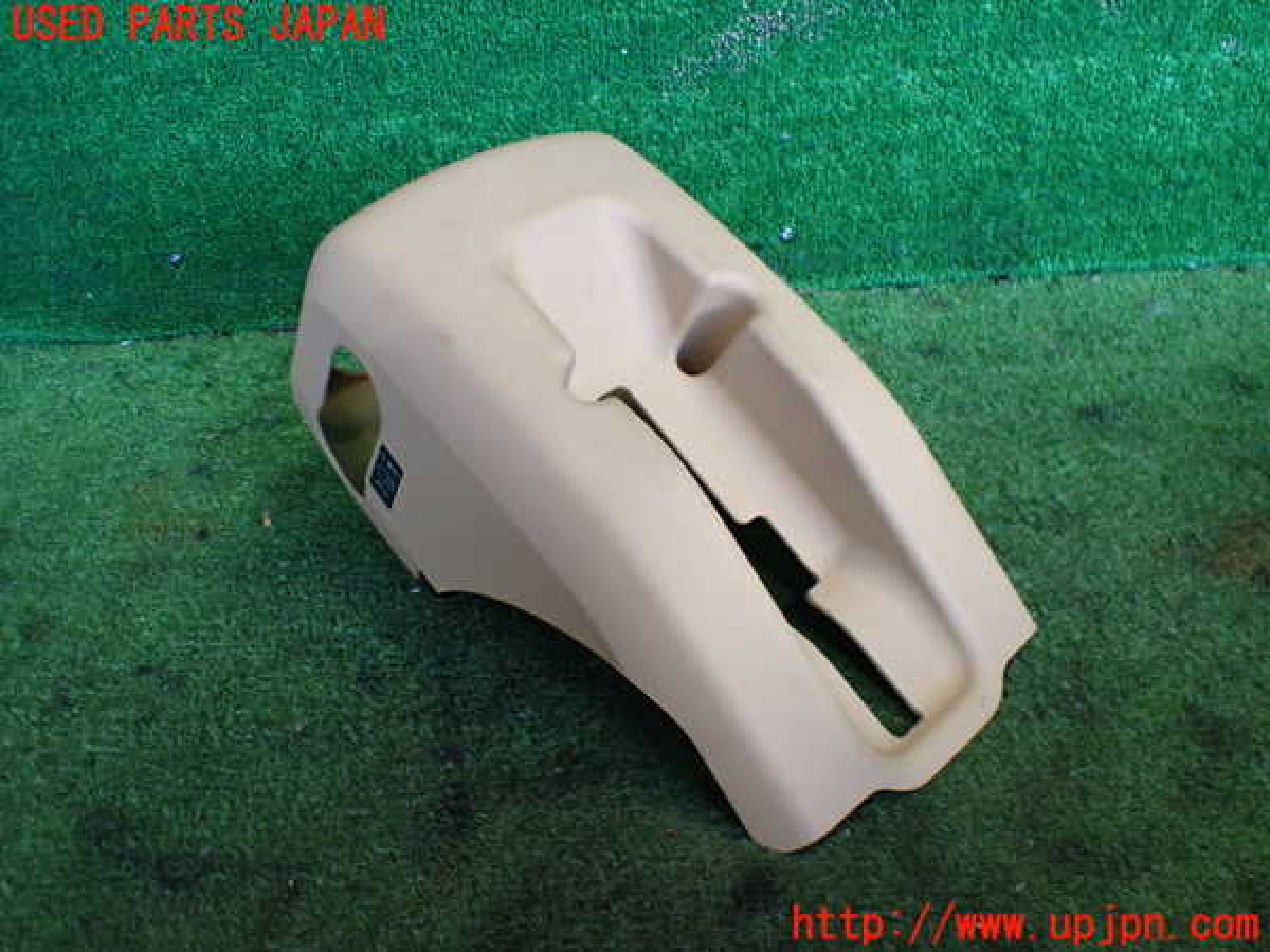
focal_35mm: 30
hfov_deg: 60.0
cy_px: 476
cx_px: 635
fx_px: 1101
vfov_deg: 46.8
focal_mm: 5.4
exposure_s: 1/125
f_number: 2.3
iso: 400
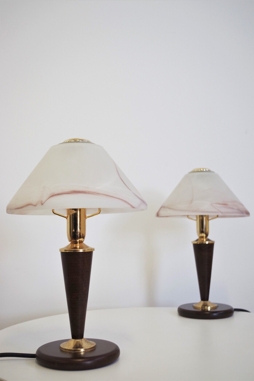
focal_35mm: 42
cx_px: 127
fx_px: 444
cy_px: 190
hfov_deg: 31.9
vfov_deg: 46.4
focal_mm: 28.13
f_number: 4
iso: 200
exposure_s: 1/60
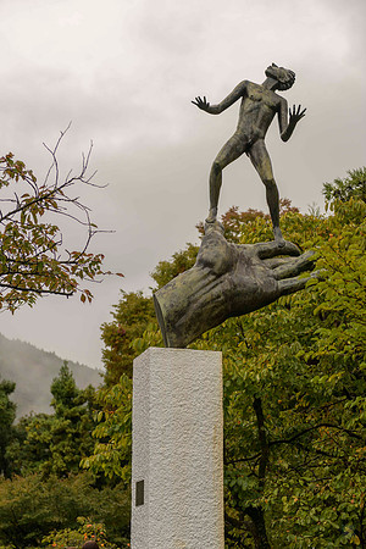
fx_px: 1067
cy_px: 274
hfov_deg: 19.5
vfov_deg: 28.8
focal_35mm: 70
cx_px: 183
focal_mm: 70
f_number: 4
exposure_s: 1/500
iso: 64
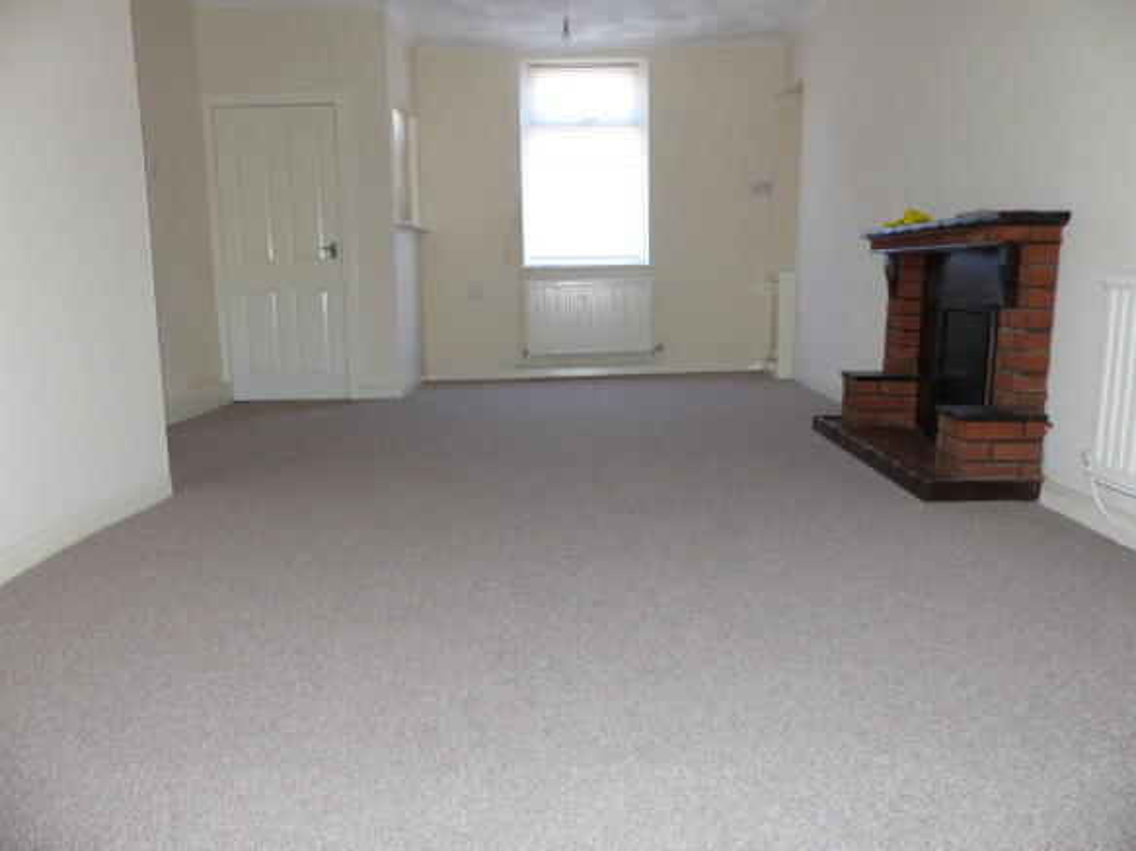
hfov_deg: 69.4
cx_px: 568
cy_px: 426
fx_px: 820
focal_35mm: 25
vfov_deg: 54.9
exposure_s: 1/60
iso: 400
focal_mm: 4.5
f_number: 2.8
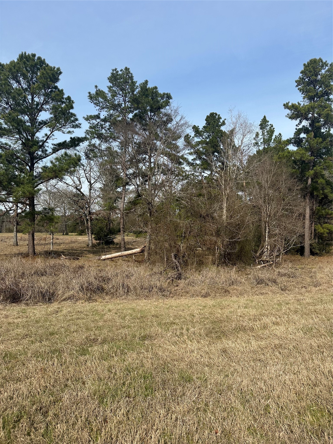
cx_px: 166
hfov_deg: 56.8
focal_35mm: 24
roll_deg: -3.4
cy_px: 222
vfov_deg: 71.6
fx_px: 308
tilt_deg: +2.4
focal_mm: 6.86
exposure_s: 1/4762
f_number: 1.78
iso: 80
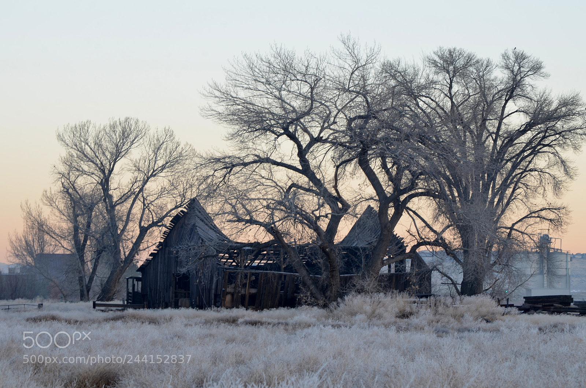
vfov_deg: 8.7
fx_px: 2558
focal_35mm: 158
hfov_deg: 13.1
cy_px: 194
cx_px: 293
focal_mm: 105
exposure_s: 1/13
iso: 100
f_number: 11
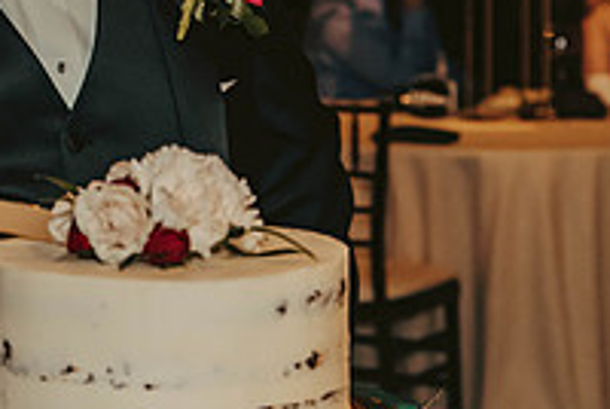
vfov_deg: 9.9
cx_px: -98
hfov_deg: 14.3
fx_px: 2359
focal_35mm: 139
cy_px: 84
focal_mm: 48
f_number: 4.5
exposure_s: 1/125
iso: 1250
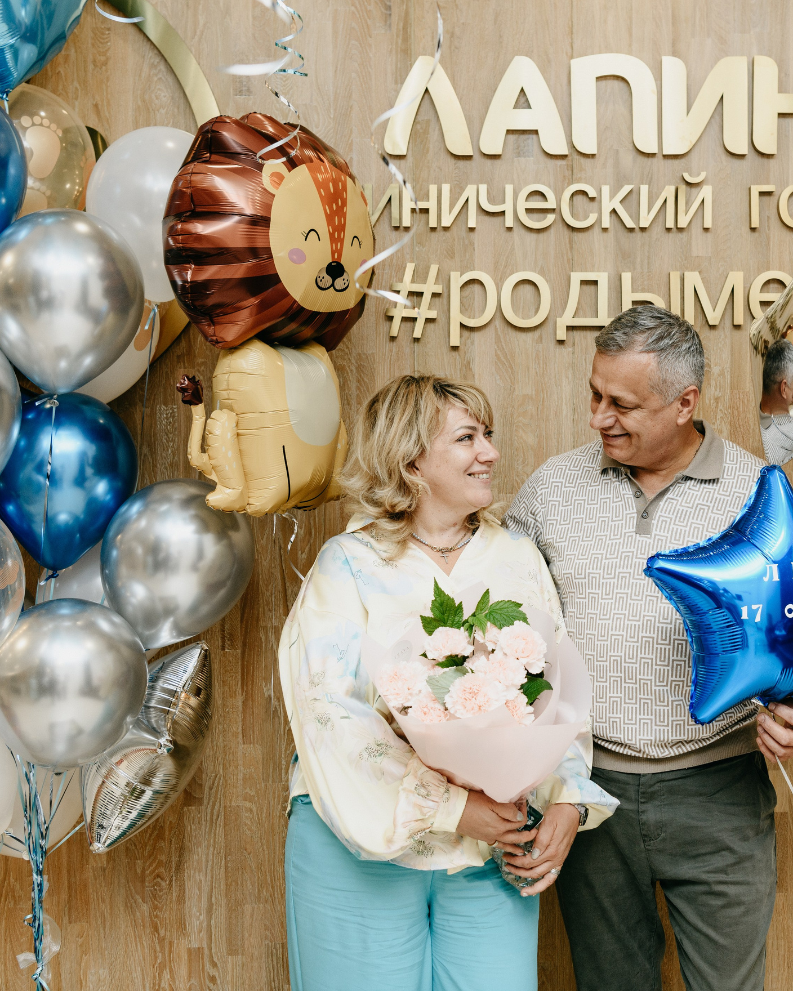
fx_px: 1379
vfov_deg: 39.5
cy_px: 480
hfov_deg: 31.8
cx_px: 545
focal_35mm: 47
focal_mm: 32
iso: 200
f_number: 4.5
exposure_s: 1/160
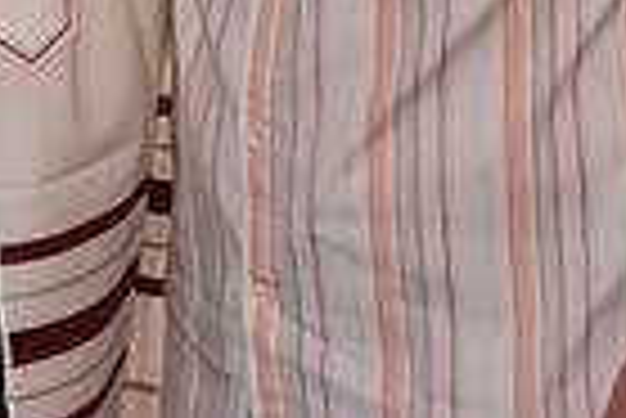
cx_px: -176
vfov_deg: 6.3
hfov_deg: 9.5
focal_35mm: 213
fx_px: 3708
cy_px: -445
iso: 800
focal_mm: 34
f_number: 7.1
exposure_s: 1/60
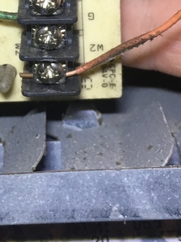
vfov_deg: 18.9
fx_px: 704
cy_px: -3
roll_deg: +3.8
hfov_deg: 14.5
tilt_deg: -15.3
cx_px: 20
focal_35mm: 101
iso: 40
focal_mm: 4.15
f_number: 2.2
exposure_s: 1/30
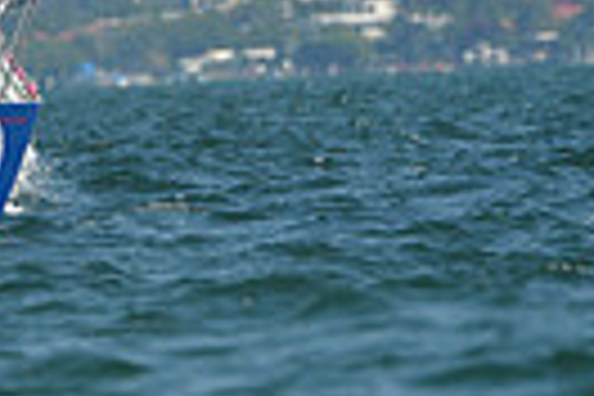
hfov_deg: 1.2
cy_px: -254
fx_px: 28988
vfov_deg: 0.8
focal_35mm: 1757
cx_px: -616
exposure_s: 1/1000
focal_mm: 400
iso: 200
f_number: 8
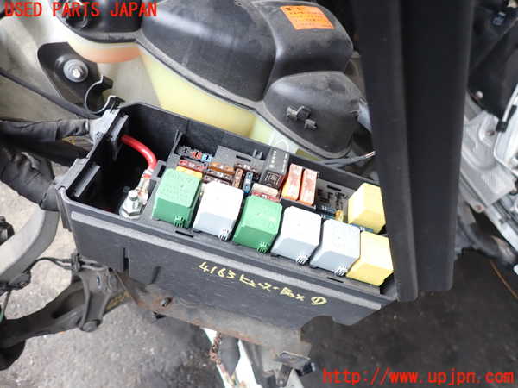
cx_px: 259
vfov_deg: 54.9
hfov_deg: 69.4
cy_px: 194
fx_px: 374
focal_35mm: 25
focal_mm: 4.5
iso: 100
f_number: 2
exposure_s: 1/60
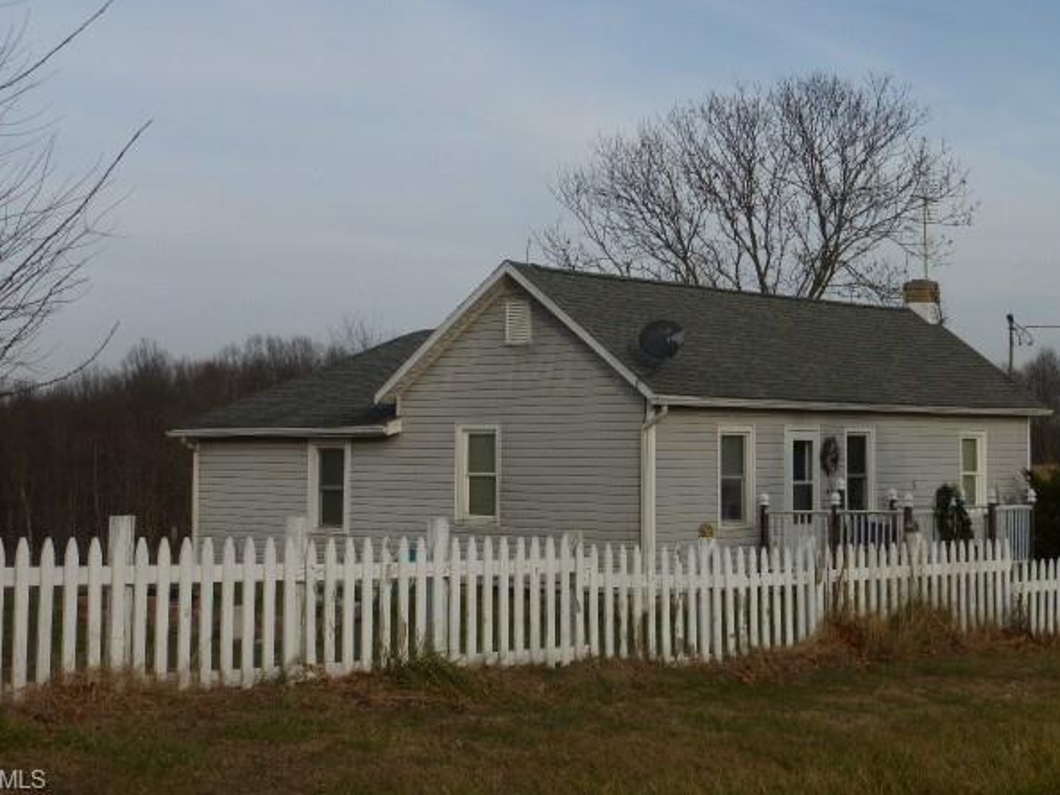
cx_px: 512
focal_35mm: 66
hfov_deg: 29.4
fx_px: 2021
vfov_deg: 22.2
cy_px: 367
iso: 100
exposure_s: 1/500
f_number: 4.7
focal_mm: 10.3
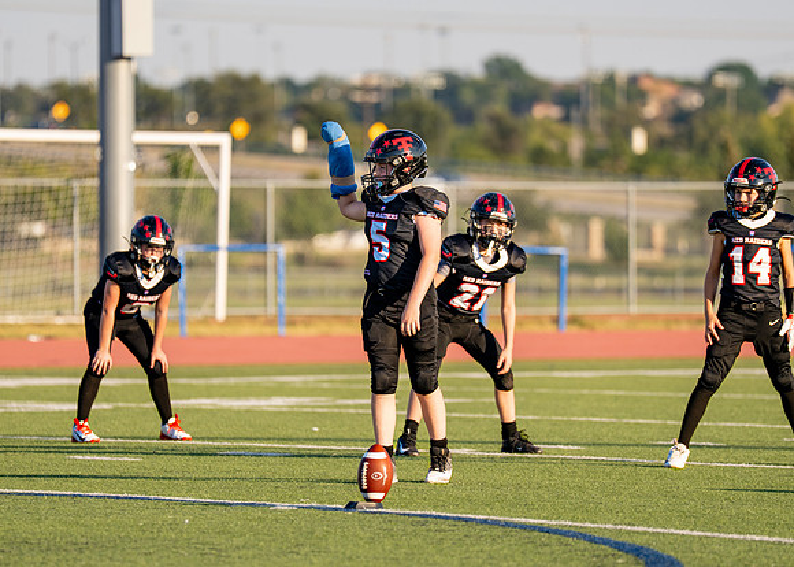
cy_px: 270
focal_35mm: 324
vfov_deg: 4.4
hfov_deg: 6.2
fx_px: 7304
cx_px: 398
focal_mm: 200
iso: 100
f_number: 2.8
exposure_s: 1/1000
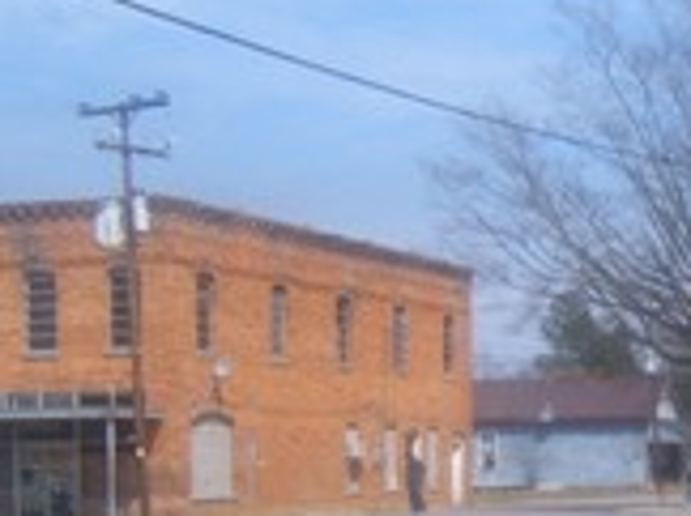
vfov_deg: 14.0
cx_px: 764
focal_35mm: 104
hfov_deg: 18.2
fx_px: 2073
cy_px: 471
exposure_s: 1/350
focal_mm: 6.2
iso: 63
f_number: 6
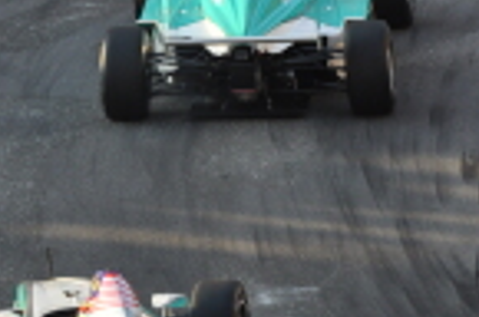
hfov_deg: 4.8
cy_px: 48
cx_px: 225
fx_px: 5727
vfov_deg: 3.2
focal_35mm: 431
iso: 640
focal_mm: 105
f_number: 5.6
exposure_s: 1/500
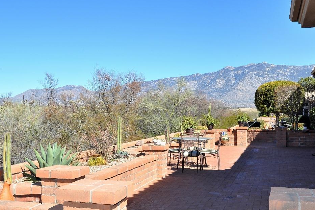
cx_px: 159
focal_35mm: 48
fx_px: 420
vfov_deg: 28.1
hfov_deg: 41.1
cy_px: 102
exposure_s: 1/320
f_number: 13
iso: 640
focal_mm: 35
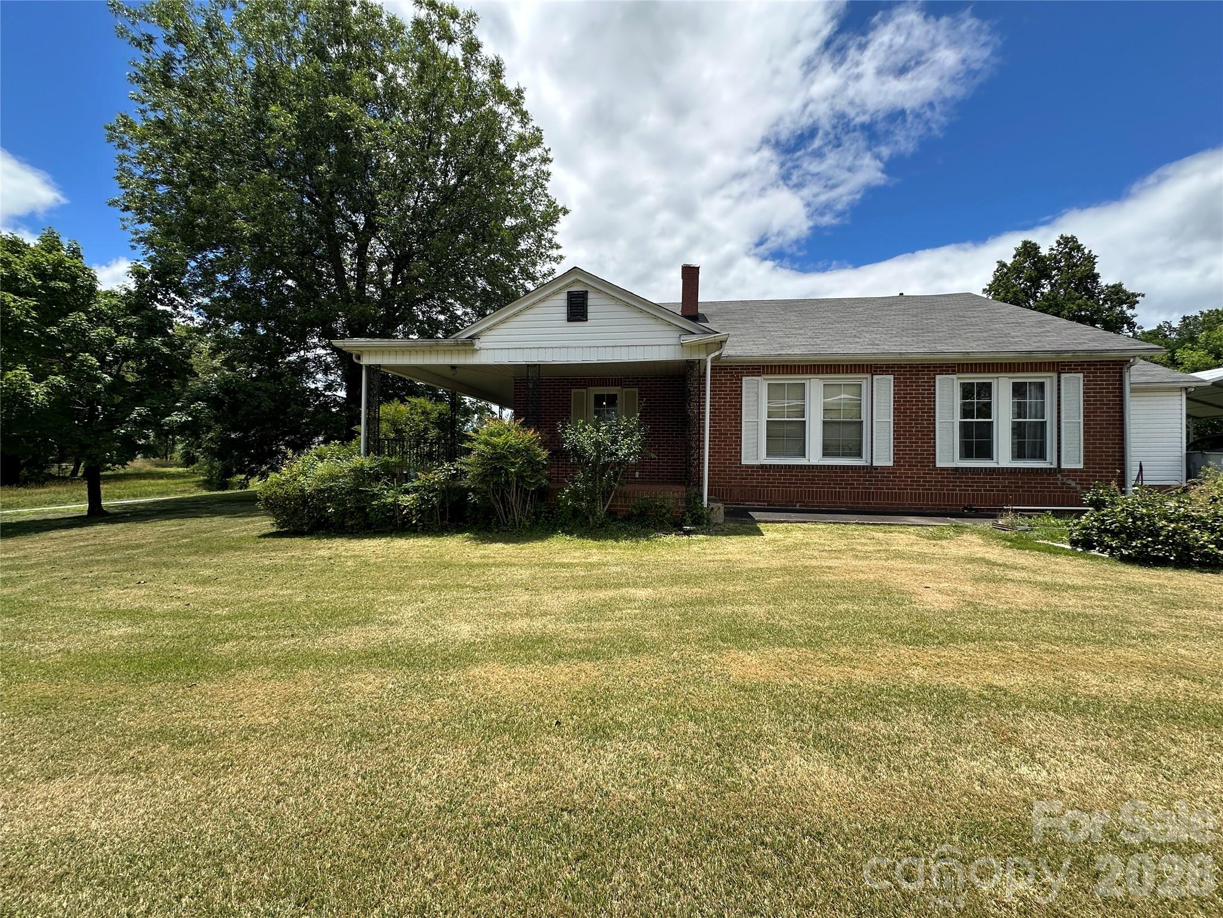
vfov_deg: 85.7
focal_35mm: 14
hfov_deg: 102.1
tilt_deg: +0.2
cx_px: 612
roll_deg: -0.7
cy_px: 459
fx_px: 495
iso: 40
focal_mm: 2.22
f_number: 2.2
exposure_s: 1/1335
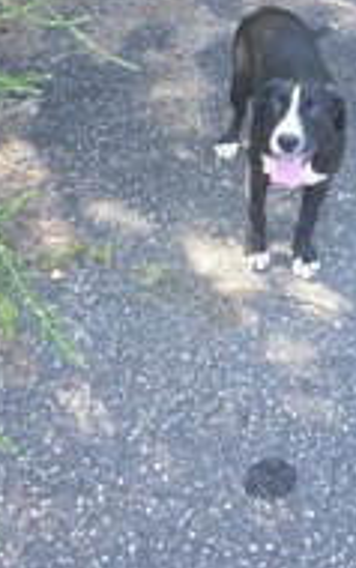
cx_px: 259
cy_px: 132
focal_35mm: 54
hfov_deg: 23.8
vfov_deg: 36.5
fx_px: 837
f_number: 1.7
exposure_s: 1/60
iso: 40
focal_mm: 6.3
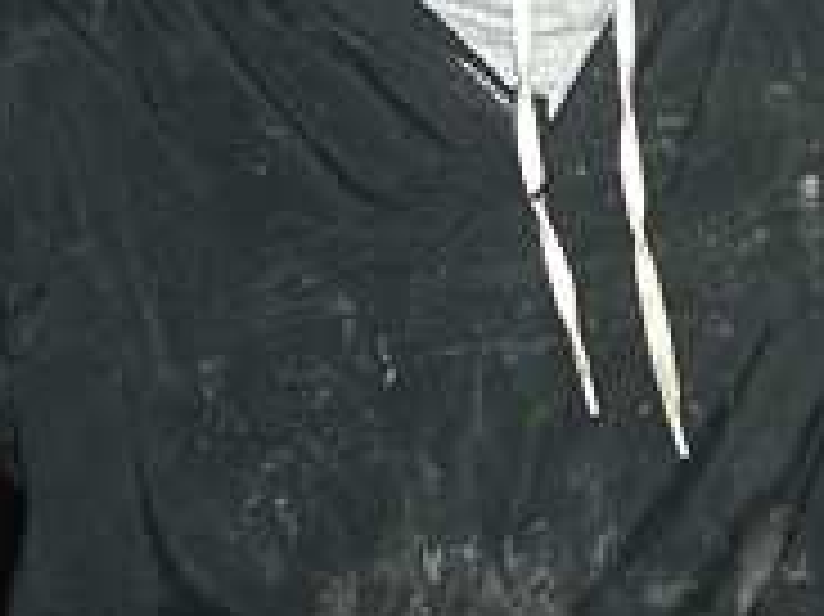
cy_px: -272
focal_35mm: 118
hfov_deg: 16.4
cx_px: 786
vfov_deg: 12.0
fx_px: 2807
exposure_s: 1/60
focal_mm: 7.9
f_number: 2.8
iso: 200
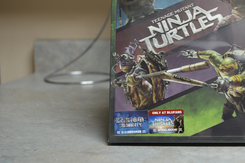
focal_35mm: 48
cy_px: 57
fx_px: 326
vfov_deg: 27.9
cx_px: 162
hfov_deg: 40.7
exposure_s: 1/15
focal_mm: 24
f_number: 4
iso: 450
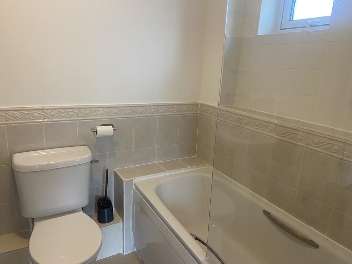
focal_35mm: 26
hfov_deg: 67.3
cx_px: 176
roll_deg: -2.8
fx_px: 264
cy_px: 132
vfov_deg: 53.1
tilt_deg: -15.4
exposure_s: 1/50
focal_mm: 4.25
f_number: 1.8
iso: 100
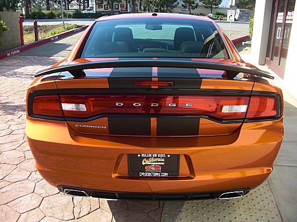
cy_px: 111
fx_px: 309
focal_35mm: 36
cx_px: 148
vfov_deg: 39.7
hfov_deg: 51.4
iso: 50
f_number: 2.8
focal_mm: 6.3
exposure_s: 1/320
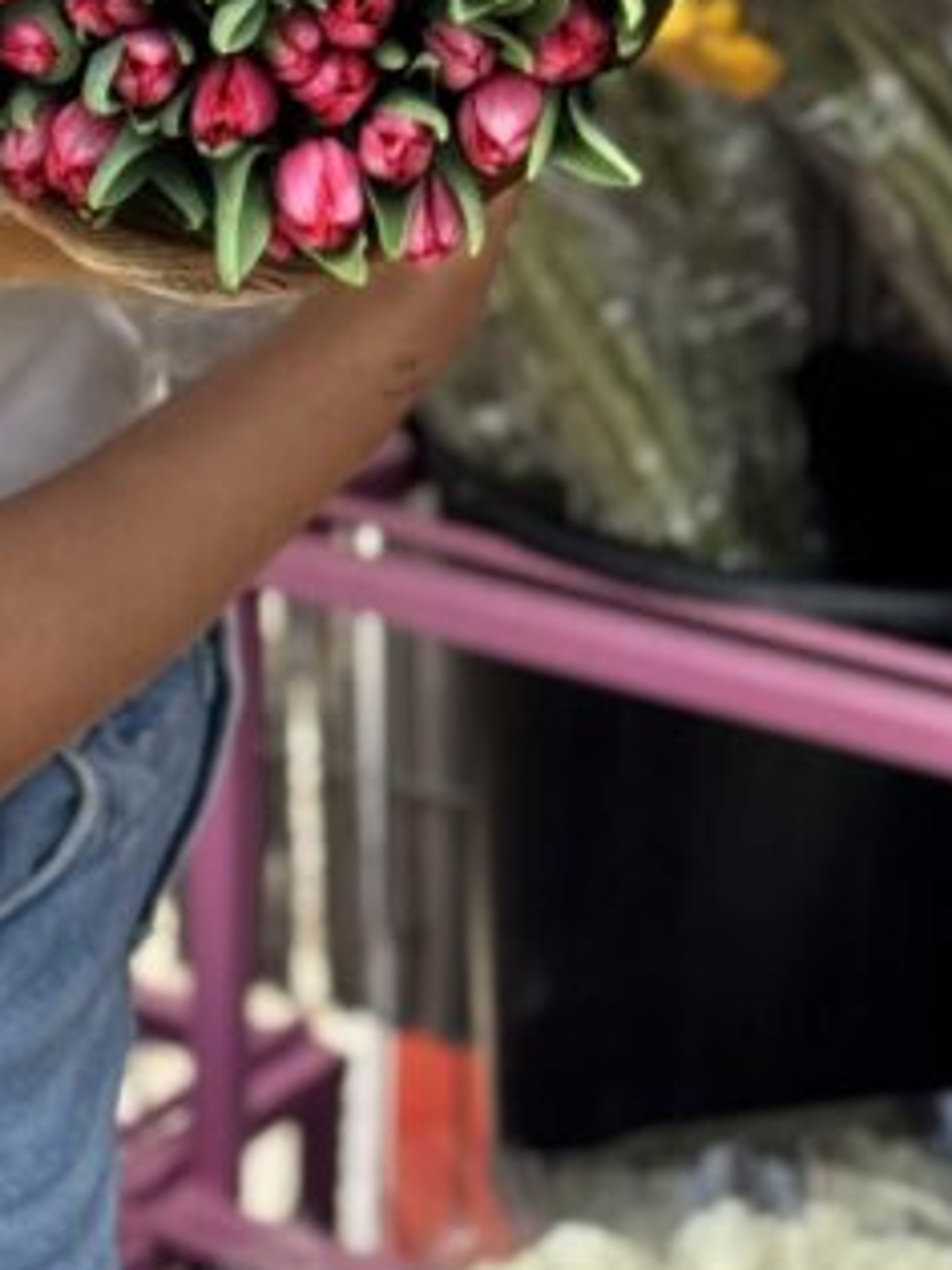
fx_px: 4477
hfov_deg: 12.0
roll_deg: +0.8
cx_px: -20
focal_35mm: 122
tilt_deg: -18.3
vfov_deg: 15.5
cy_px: -286
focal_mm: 6.76
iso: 64
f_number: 1.78
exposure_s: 1/1984
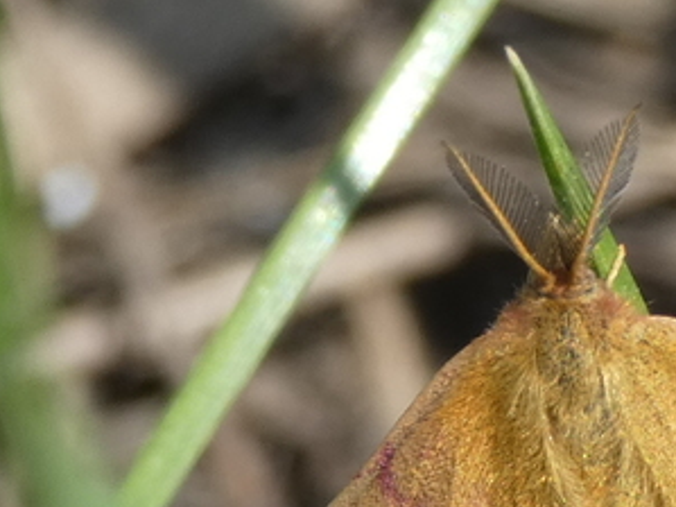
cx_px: 664
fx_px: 7359
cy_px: 489
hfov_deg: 5.2
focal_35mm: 377
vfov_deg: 3.9
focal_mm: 23.7
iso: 80
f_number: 5.2
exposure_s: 1/125
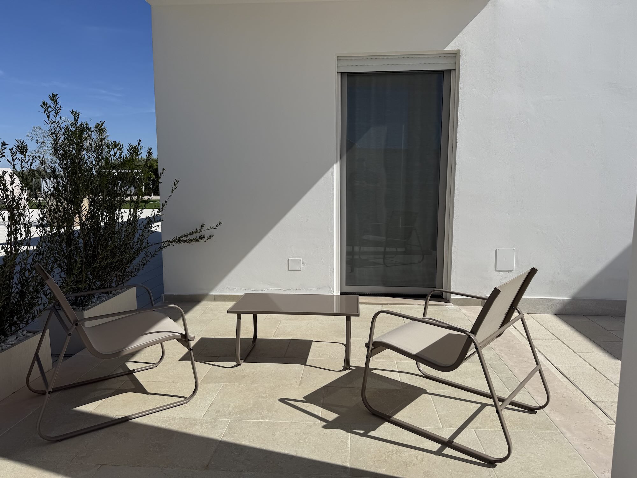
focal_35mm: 24
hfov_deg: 71.6
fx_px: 442
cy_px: 239
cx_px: 318
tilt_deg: -6.7
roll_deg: +0.4
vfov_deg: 56.8
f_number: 1.78
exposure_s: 1/10309
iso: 80
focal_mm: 6.76
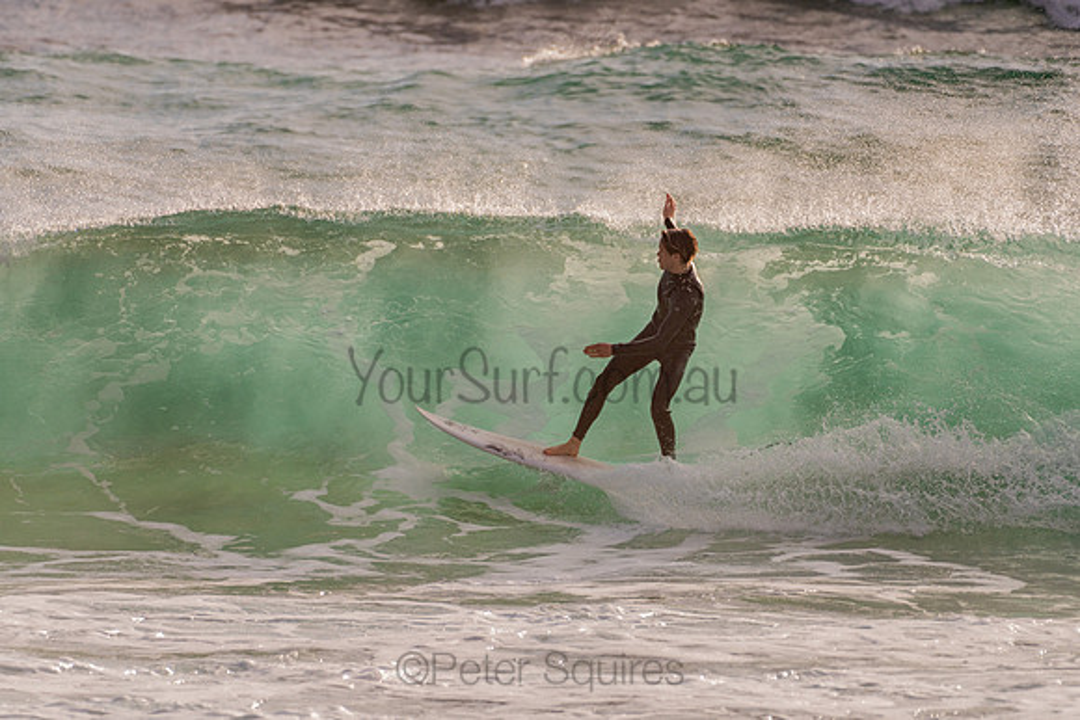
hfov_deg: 3.4
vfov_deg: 2.2
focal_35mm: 613
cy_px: 349
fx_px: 18390
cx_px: 527
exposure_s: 1/2000
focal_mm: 500
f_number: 5.6
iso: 125
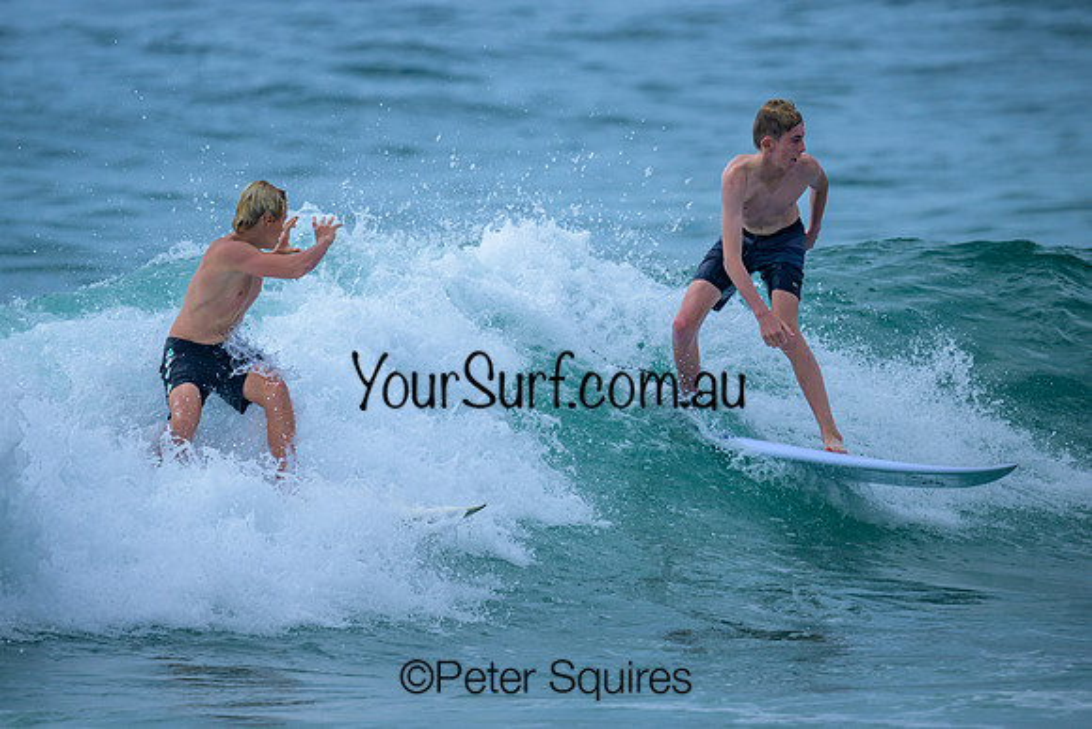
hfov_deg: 2.1
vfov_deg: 1.4
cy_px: 274
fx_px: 30265
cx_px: 411
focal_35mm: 998
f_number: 6.3
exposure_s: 1/3200
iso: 280
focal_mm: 800
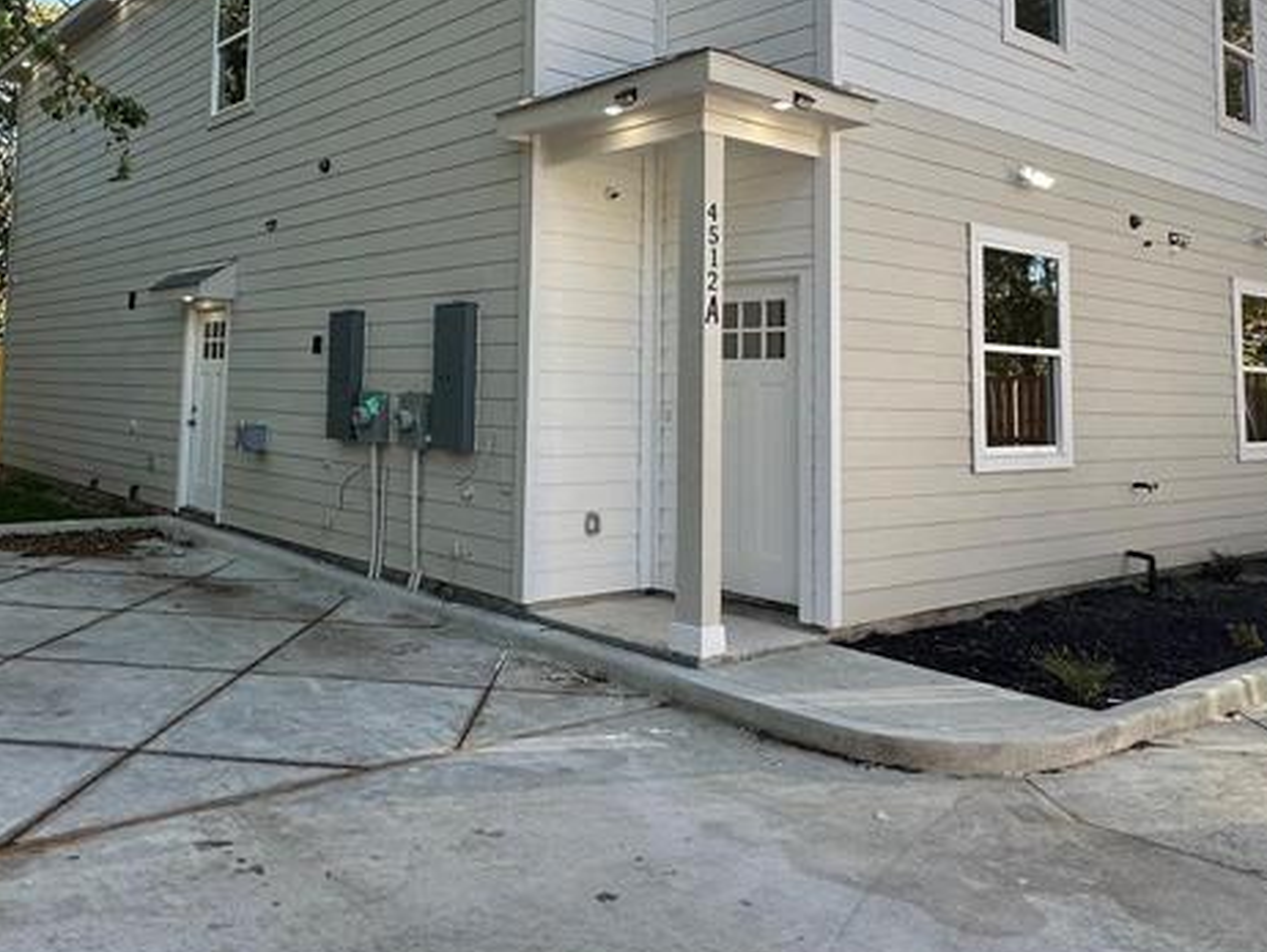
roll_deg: -1.6
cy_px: 288
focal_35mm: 31
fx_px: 1135
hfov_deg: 57.6
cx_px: 474
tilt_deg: +4.4
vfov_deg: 44.5
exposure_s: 1/454
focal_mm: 2.22
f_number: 2.2
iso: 40
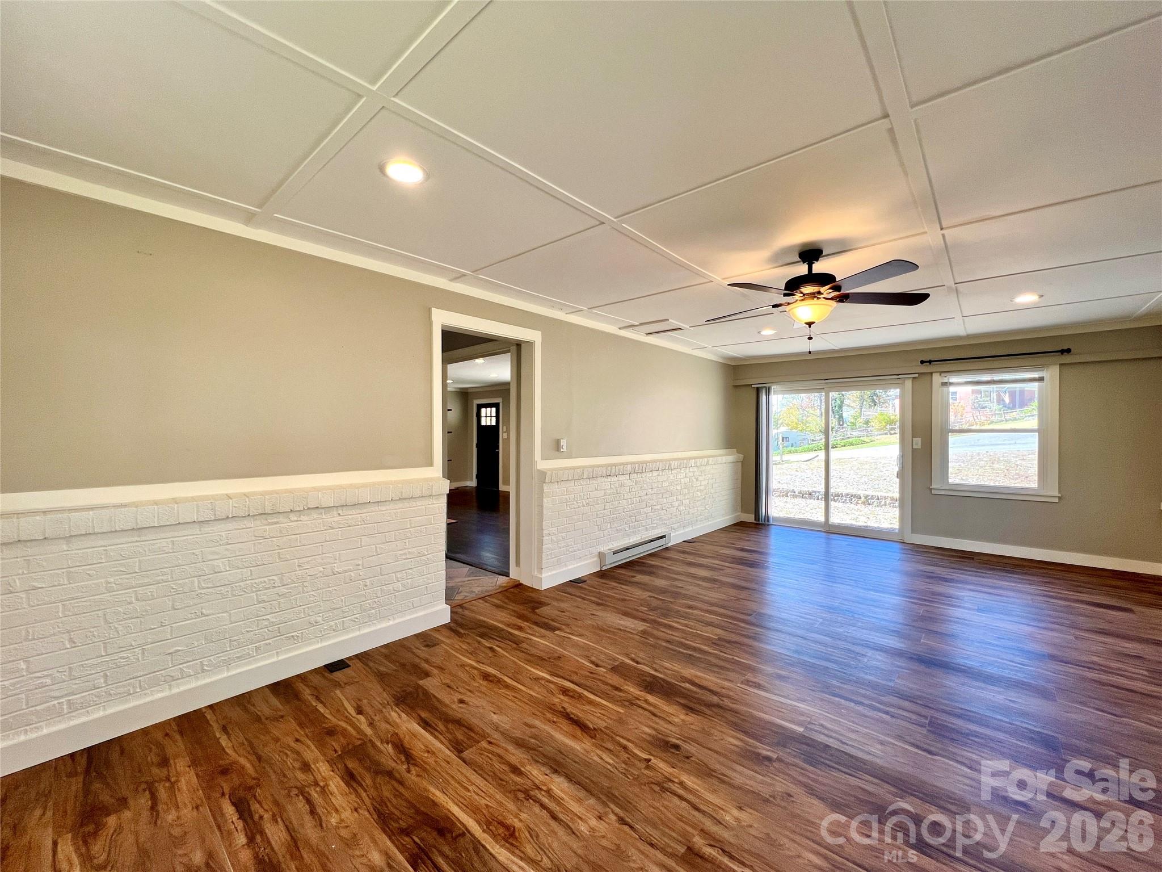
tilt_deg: -1.2
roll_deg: -0.2
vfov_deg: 89.9
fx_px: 436
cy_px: 436
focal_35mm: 13
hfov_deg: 106.2
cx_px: 581
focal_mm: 1.57
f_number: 1.8
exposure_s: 1/120
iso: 80
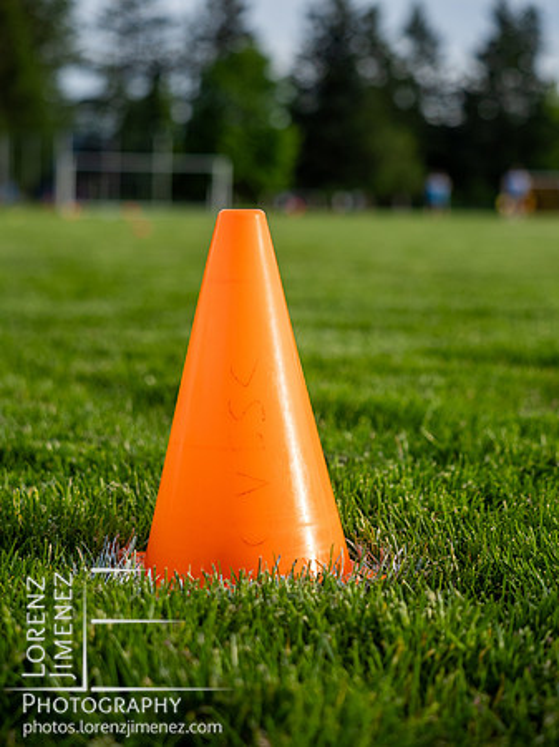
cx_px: 280
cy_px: 374
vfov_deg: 24.4
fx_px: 1724
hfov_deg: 18.4
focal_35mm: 80
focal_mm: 40
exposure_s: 1/1000
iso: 250
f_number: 2.8
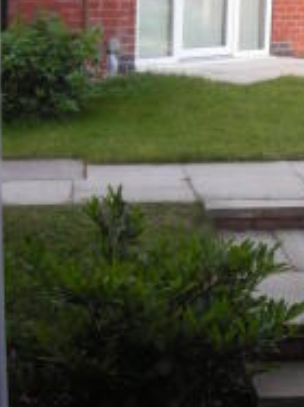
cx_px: 271
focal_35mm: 82
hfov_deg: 17.7
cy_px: 238
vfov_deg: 23.8
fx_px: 961
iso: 50
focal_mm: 5.8
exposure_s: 1/119
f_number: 3
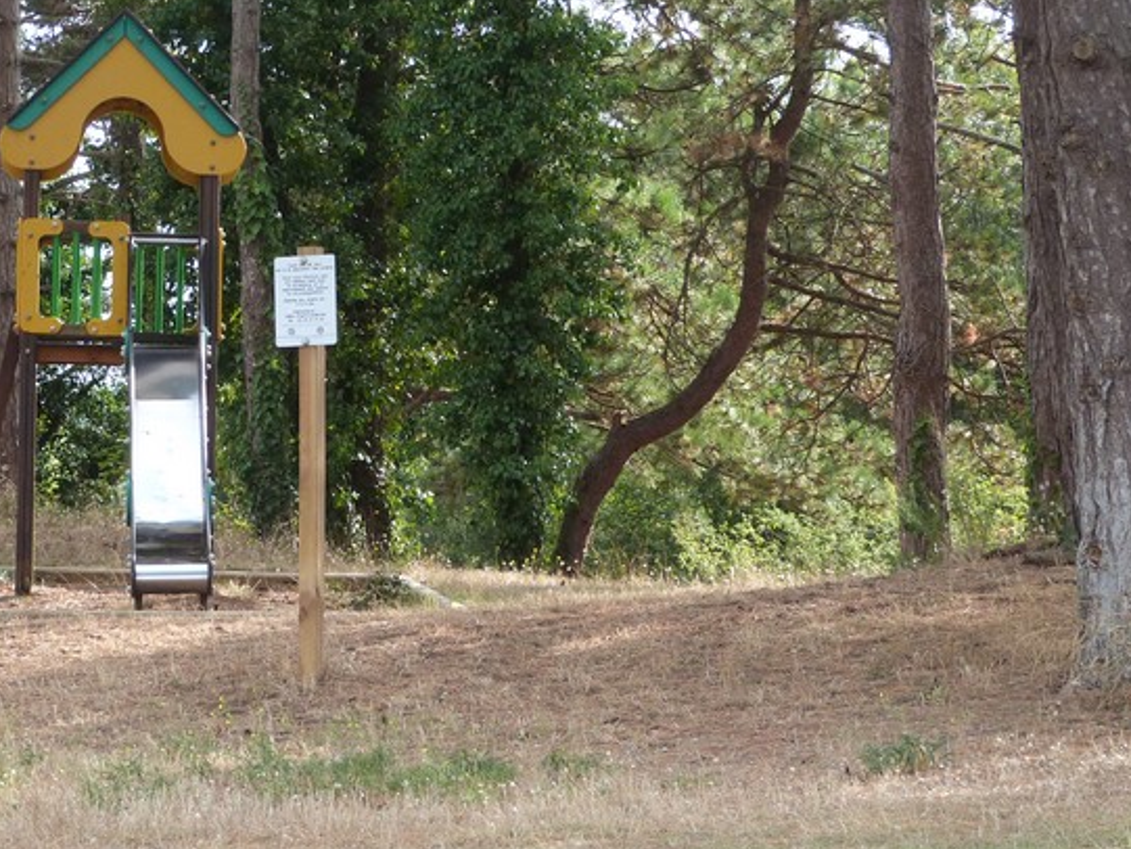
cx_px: 332
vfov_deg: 9.1
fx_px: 5360
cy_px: 410
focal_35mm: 164
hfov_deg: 12.0
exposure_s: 1/250
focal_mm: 20.1
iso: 200
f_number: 3.5
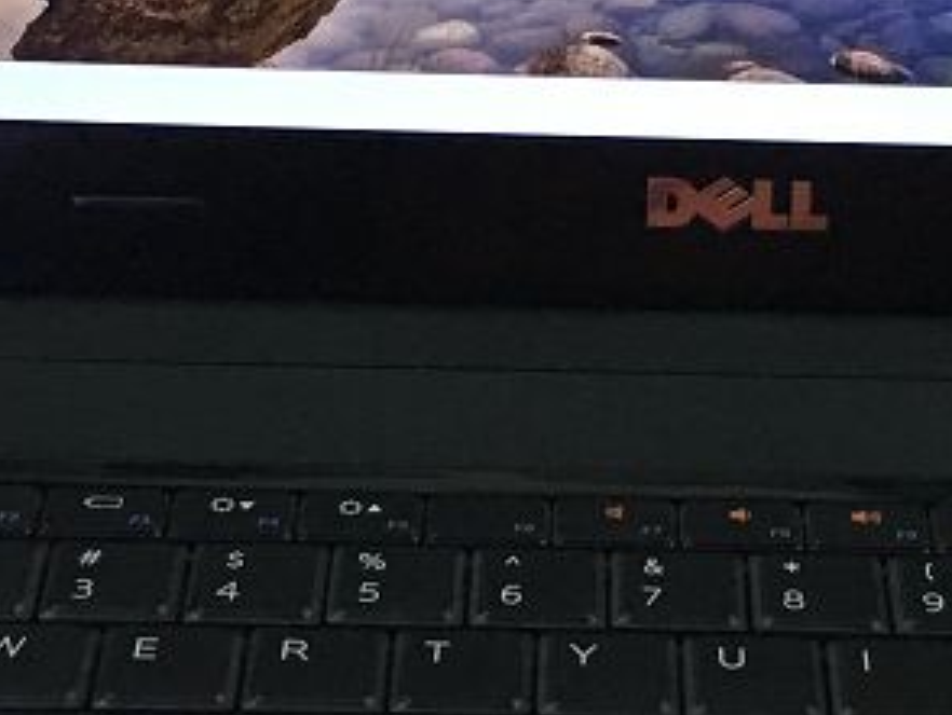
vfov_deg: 14.6
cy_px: 563
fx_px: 2780
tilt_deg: -38.2
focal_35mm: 101
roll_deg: -4.7
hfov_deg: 19.4
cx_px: 644
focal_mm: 4.15
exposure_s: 1/25
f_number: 2.2
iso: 200
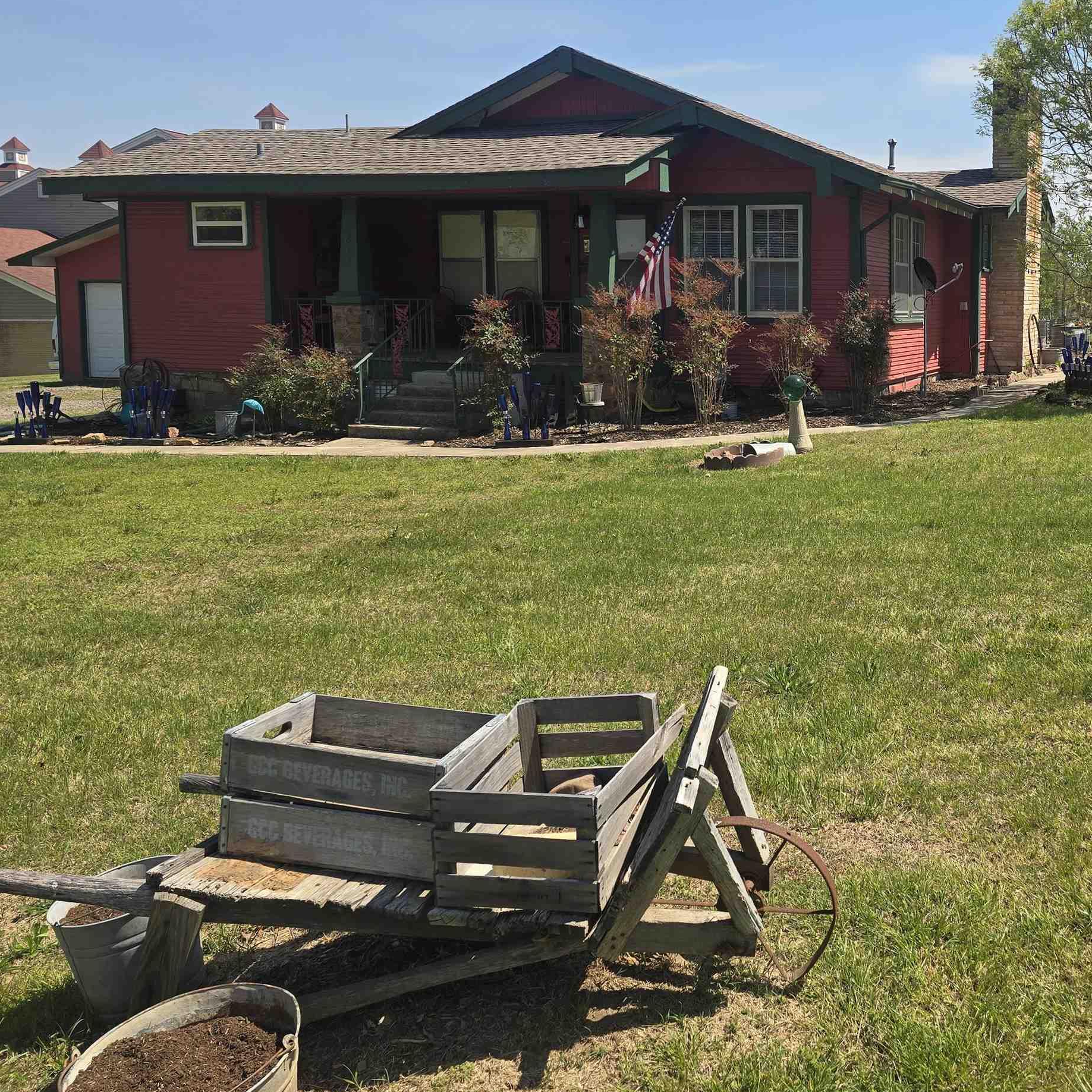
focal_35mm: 34
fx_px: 1213
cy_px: 443
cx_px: 855
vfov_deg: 48.2
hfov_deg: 46.2
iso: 12
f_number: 1.7
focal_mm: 6.3
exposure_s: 1/864
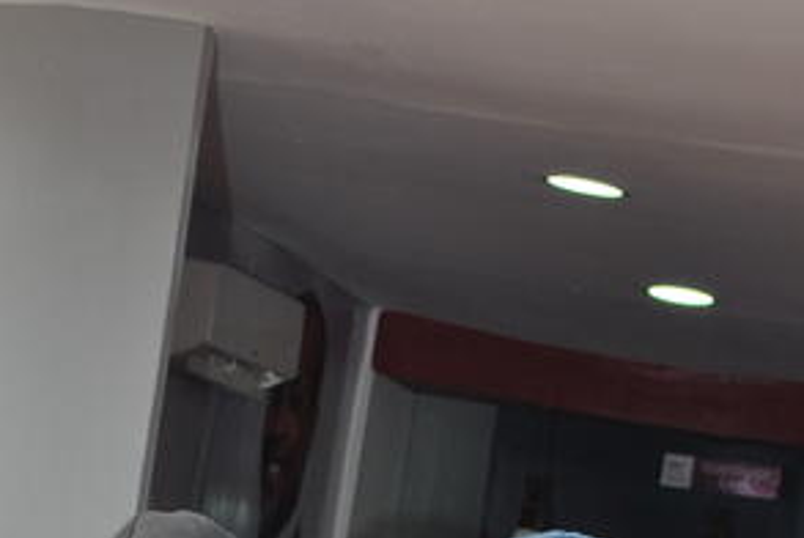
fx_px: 3324
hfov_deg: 13.8
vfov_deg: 9.1
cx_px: 532
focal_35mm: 149
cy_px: 645
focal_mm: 29
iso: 125
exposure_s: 1/125
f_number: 5.6
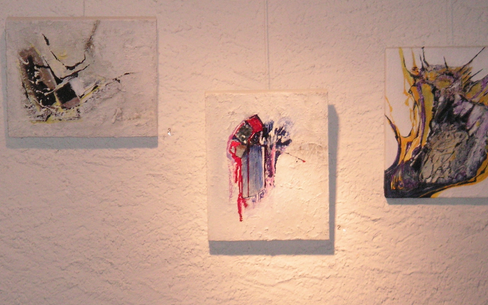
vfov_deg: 9.2
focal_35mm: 142
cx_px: 193
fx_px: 1889
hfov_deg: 14.7
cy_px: 97
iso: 160
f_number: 4
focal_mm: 15
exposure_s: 1/90
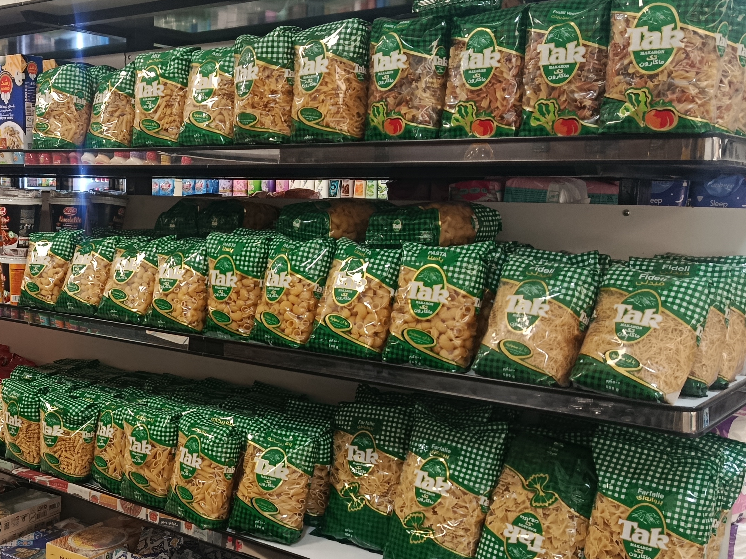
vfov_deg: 32.8
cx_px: 188
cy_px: 329
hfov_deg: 41.7
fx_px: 948
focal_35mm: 44
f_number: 1.7
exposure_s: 1/50
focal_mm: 5.24
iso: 731
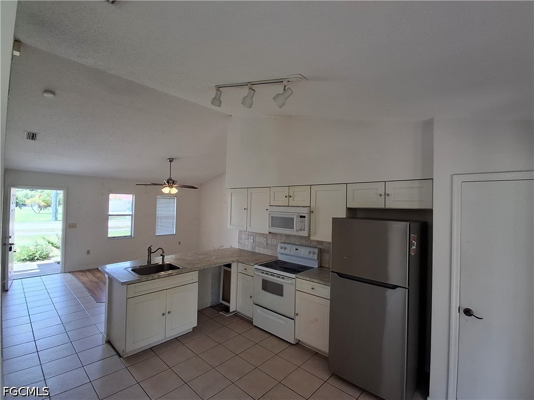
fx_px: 247
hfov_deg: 94.5
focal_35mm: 16
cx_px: 267
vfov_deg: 78.1
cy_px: 200
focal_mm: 1.64
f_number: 2.2
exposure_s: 1/126
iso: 40
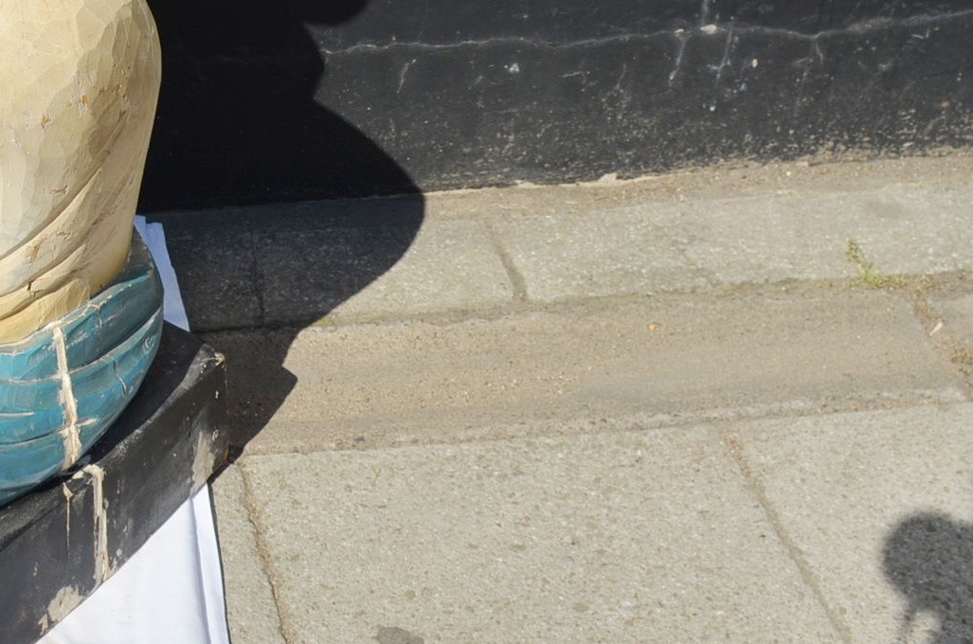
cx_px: -134
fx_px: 1942
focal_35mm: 72
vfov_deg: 18.2
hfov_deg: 25.7
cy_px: -43
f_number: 9
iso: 100
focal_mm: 20
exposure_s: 1/320
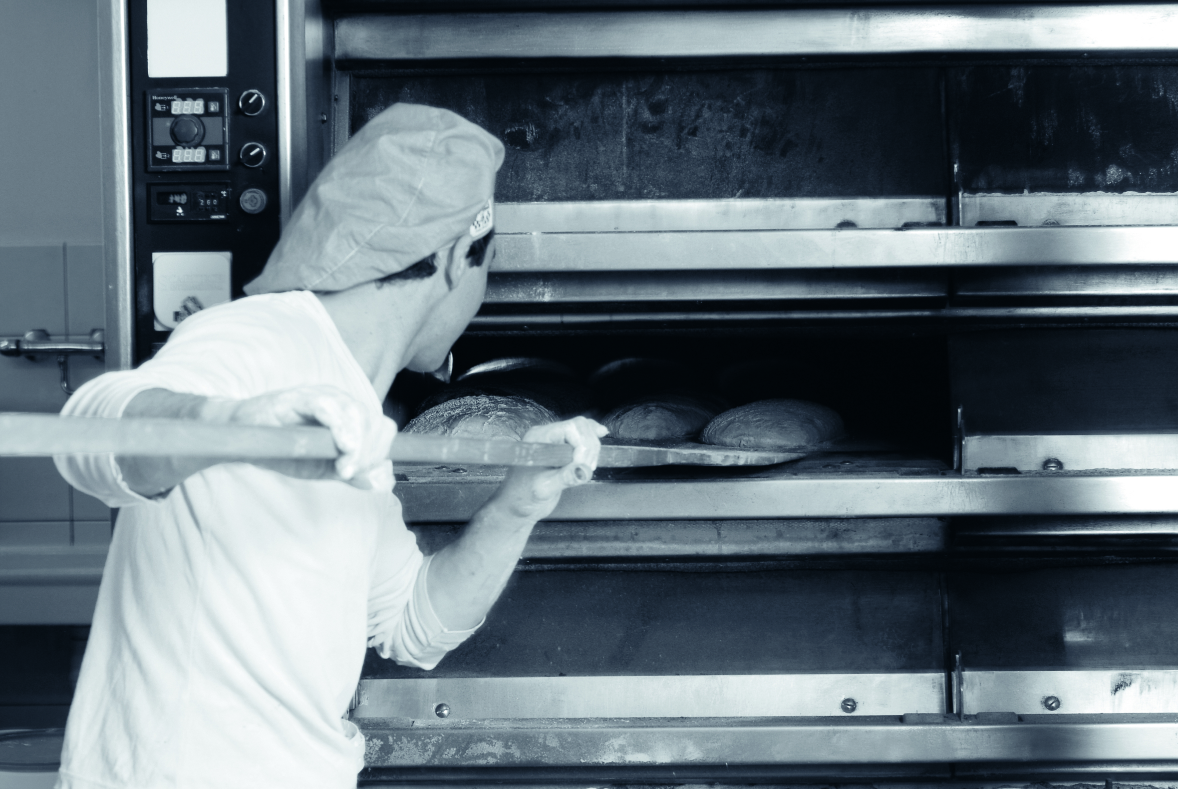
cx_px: 589
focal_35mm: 75
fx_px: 2457
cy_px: 394
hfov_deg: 27.0
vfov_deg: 18.2
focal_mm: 50
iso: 160
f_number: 7.1
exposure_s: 1/20
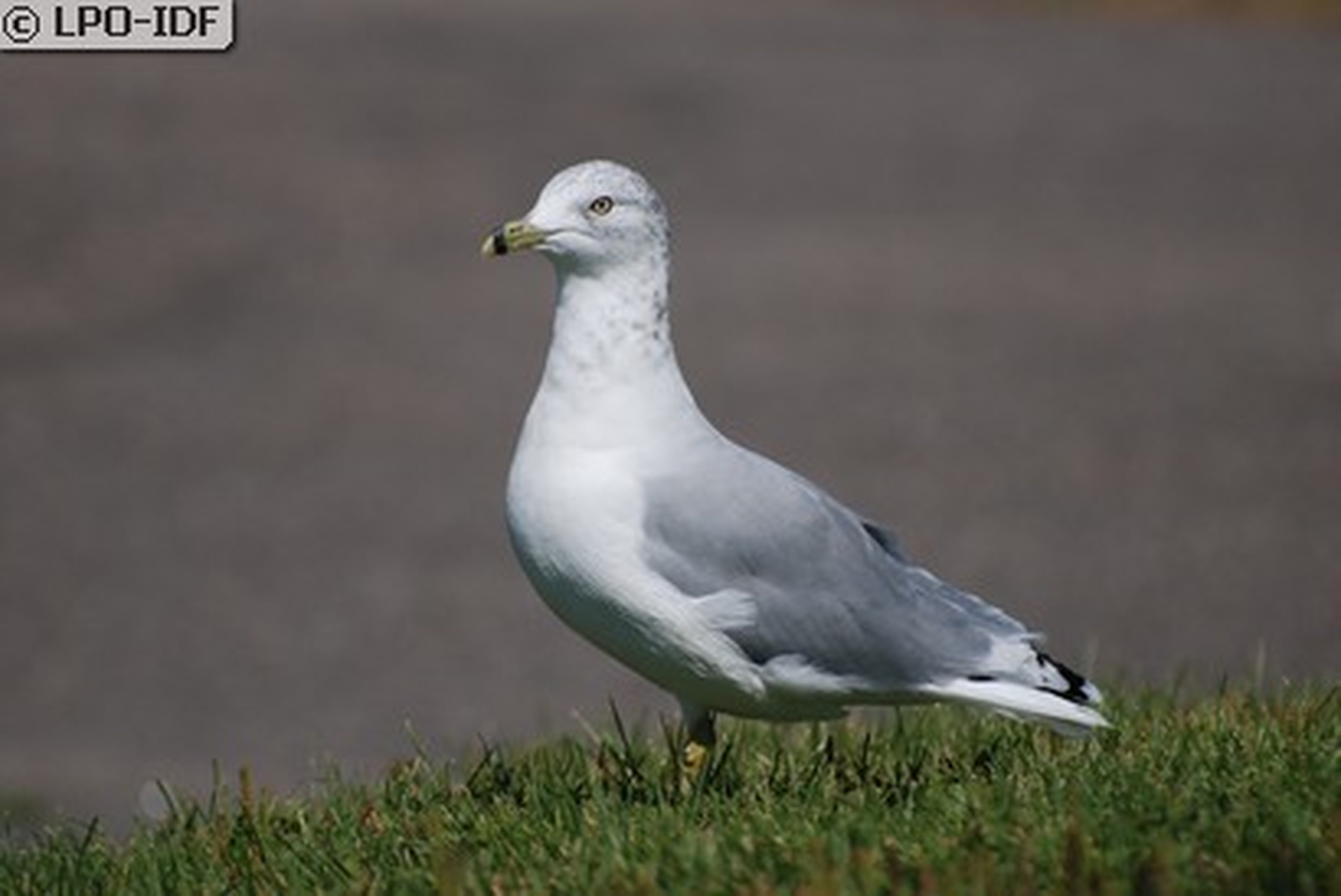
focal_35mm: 405
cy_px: 448
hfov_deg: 5.1
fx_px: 15096
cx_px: 670
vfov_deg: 3.4
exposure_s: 1/1000
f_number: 5.6
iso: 100
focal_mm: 270
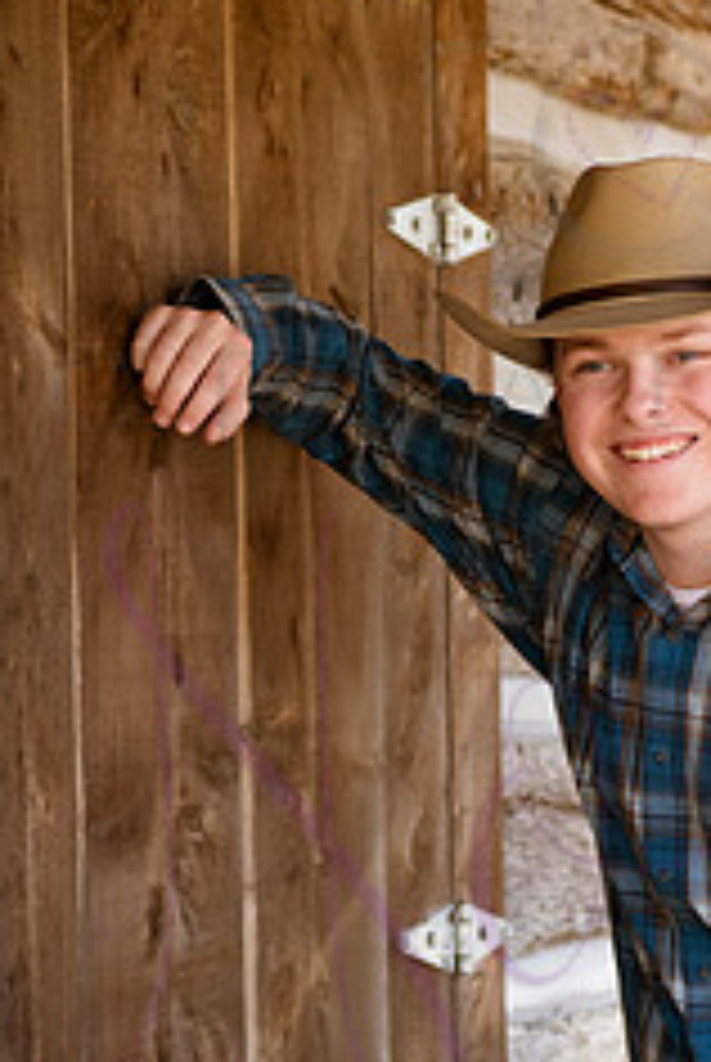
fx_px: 5907
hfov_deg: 6.9
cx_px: 652
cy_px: 549
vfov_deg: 10.3
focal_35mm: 200
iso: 800
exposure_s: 1/500
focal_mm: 105
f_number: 4.5
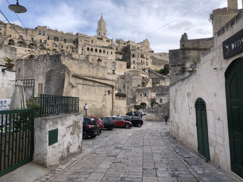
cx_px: 122
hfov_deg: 63.4
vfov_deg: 49.7
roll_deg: +0.9
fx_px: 197
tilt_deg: +3.7
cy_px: 91
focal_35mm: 28
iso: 20
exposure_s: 1/867
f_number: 1.8
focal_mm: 4
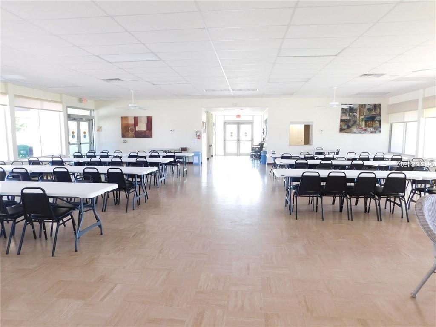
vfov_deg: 58.9
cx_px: 218
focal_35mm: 23
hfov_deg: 73.9
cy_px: 164
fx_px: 290
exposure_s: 1/30
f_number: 3
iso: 140
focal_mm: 4
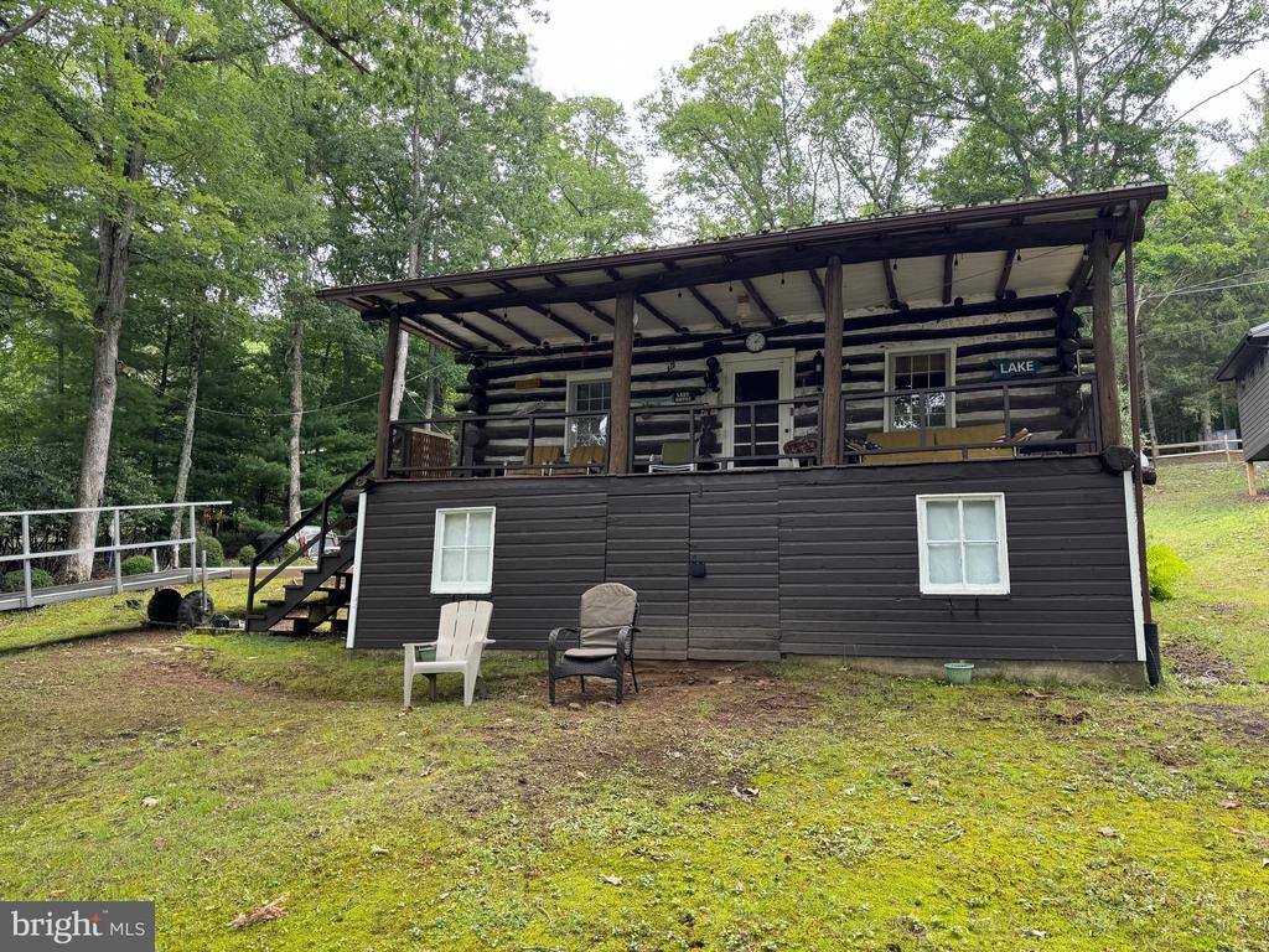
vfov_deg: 56.8
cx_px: 634
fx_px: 880
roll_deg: -1.1
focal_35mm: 24
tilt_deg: +10.2
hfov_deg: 71.6
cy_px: 476
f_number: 1.78
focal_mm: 6.76
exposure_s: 1/246
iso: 80
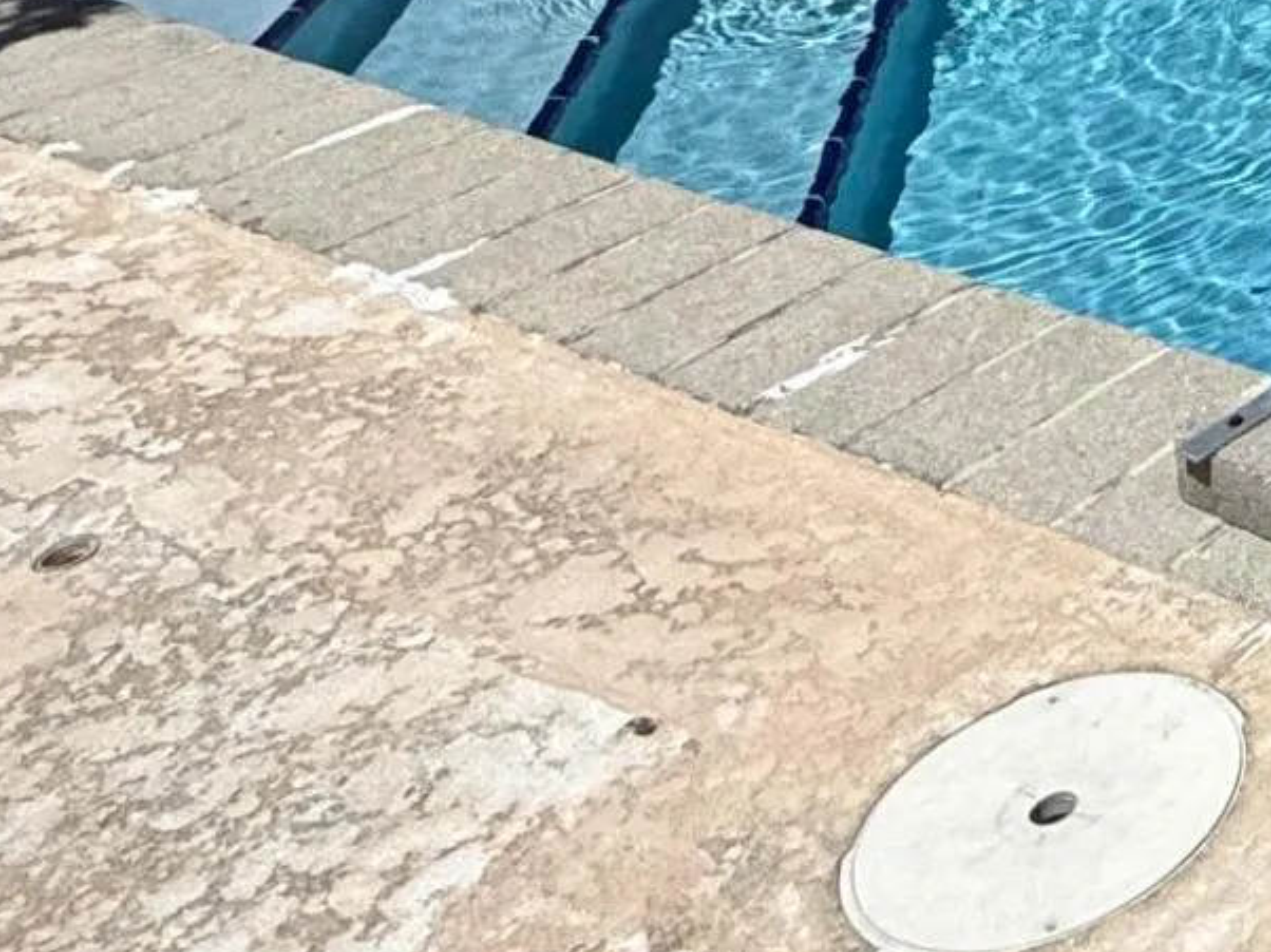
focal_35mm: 67
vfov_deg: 17.6
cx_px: 2255
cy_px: -773
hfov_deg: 20.7
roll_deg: +0.9
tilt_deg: -7.1
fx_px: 2459
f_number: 2.2
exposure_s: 1/3289
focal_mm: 2.22
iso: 50
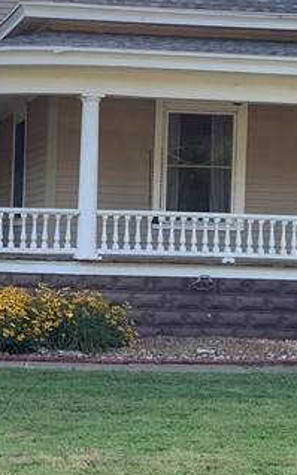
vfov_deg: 21.0
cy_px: 255
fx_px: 1281
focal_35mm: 99
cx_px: -16
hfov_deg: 13.0
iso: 16
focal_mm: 3
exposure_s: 1/248
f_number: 1.8
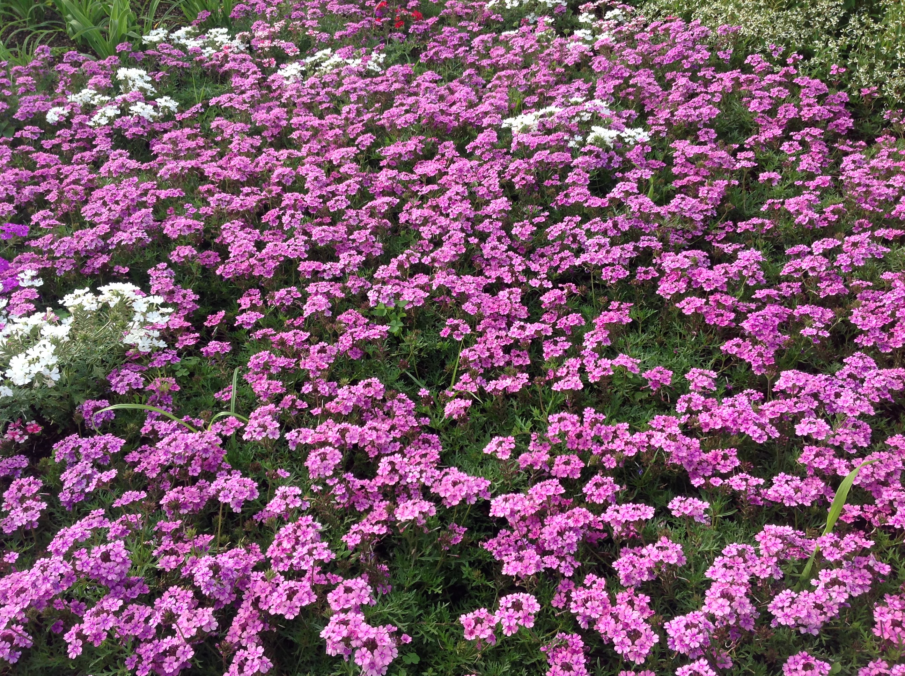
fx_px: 914
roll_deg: +2.7
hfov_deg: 52.7
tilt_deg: -32.7
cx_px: 452
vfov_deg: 40.6
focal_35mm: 35
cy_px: 338
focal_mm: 4.28
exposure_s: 1/332
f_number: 2.4
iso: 50
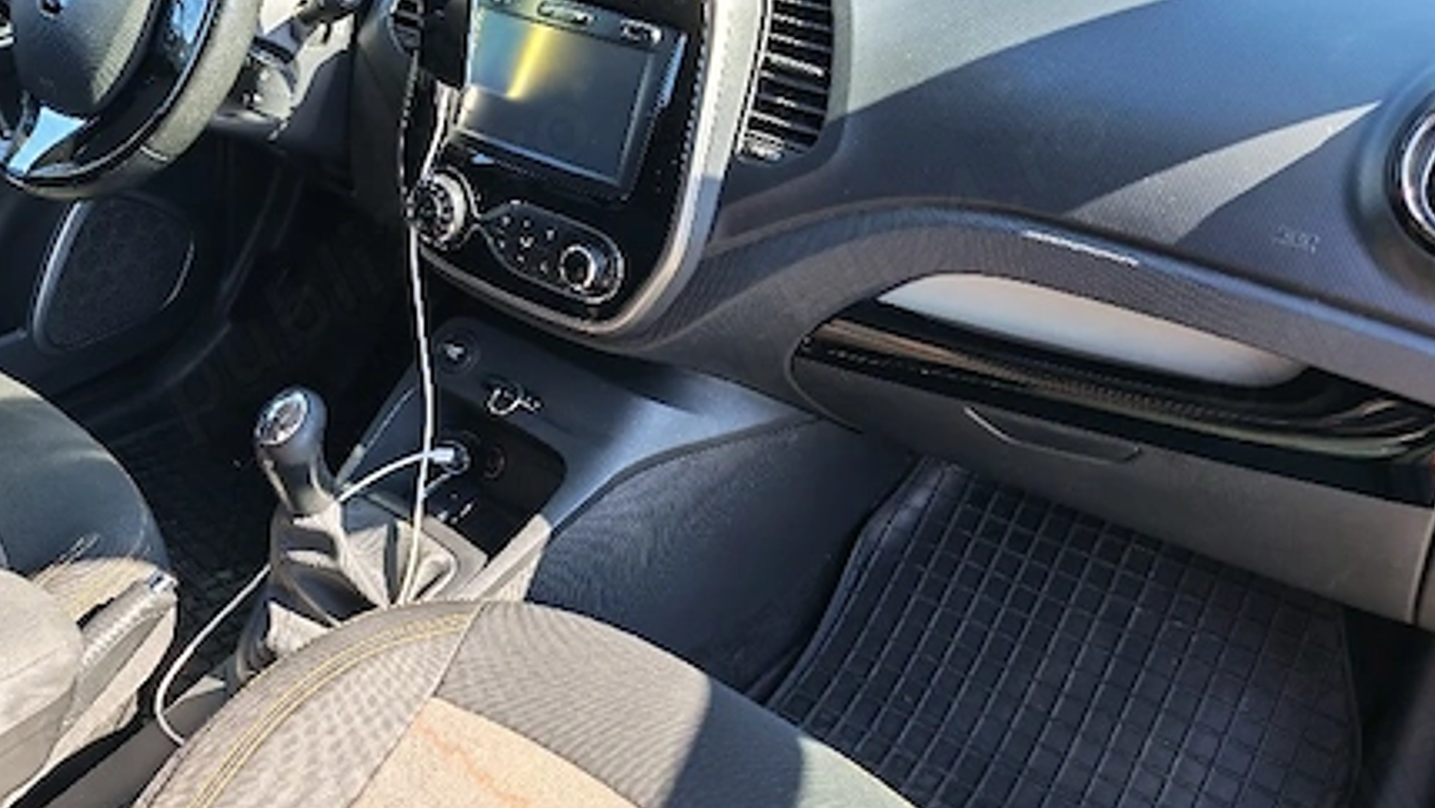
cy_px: 277
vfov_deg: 33.5
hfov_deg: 55.7
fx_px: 1332
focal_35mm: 35
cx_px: 507
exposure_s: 1/111
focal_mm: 6.55
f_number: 1.6
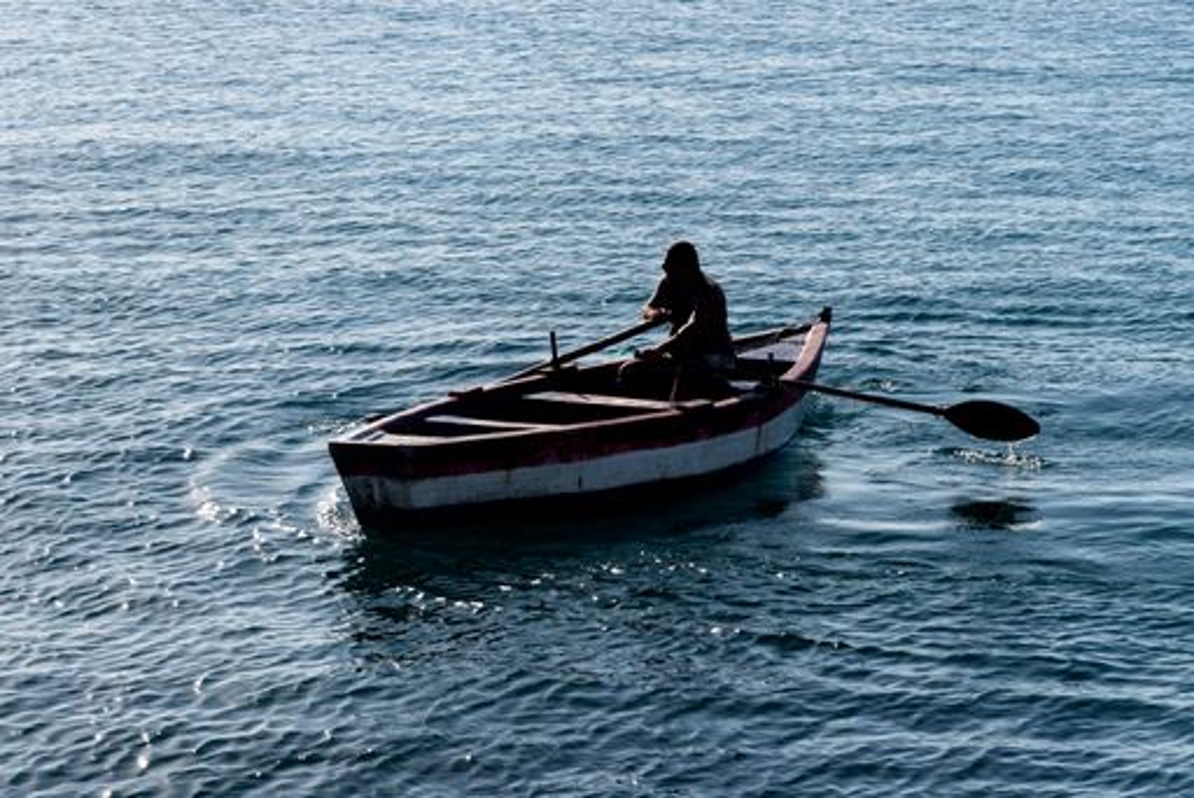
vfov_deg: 13.1
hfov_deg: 19.4
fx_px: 3484
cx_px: 597
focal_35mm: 105
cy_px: 399
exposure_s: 1/320
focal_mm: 105
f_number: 8
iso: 100
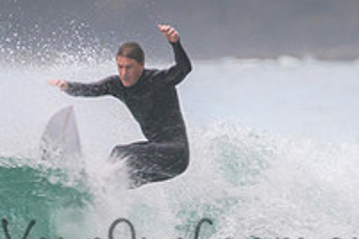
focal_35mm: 2313
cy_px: 231
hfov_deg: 0.9
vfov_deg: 0.6
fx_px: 23064
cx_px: 186
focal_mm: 800
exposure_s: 1/320
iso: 1400
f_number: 11
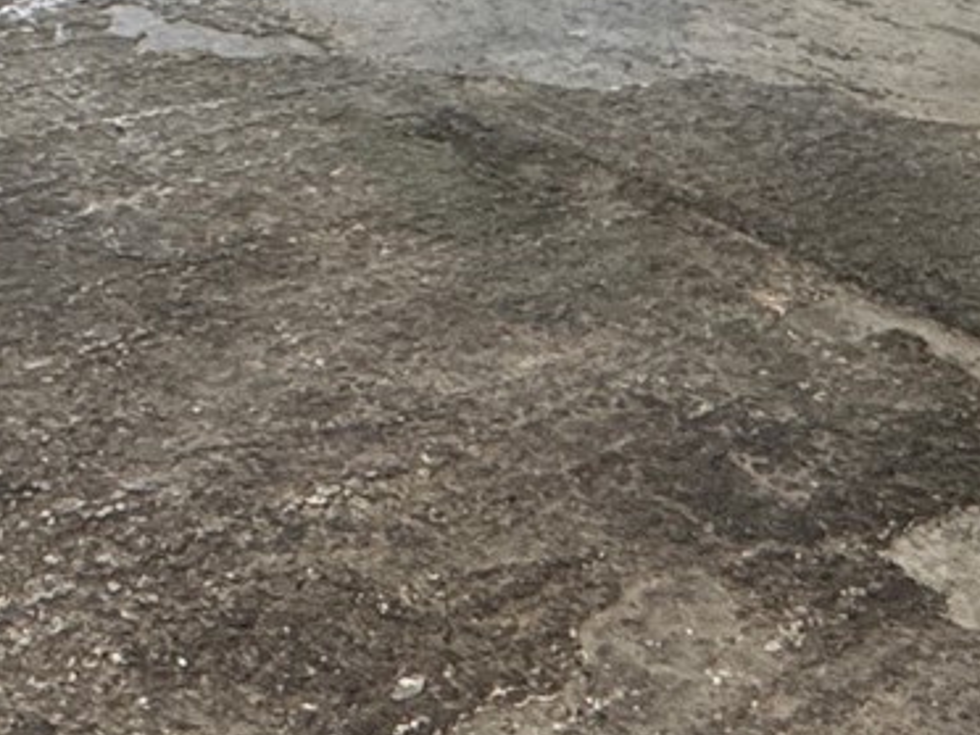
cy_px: -540
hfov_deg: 25.3
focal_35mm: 77
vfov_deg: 16.4
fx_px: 2180
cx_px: 371
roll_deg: -1.7
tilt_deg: -3.8
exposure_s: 1/61
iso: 160
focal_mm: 2.22
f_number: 2.2
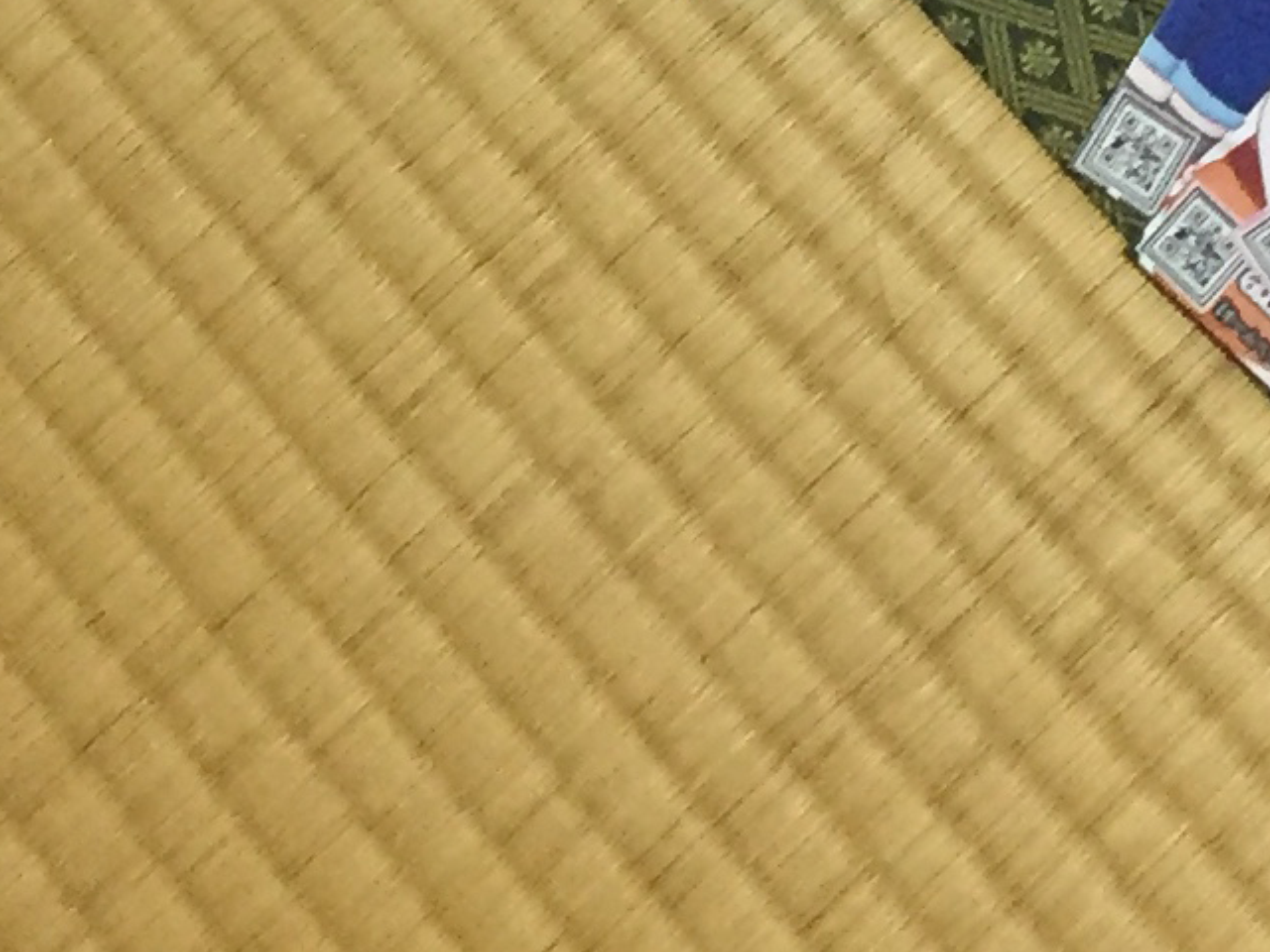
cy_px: -1345
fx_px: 5430
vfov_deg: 9.0
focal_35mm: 148
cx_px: 766
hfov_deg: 13.3
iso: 200
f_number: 2.2
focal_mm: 4.15
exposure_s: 1/33
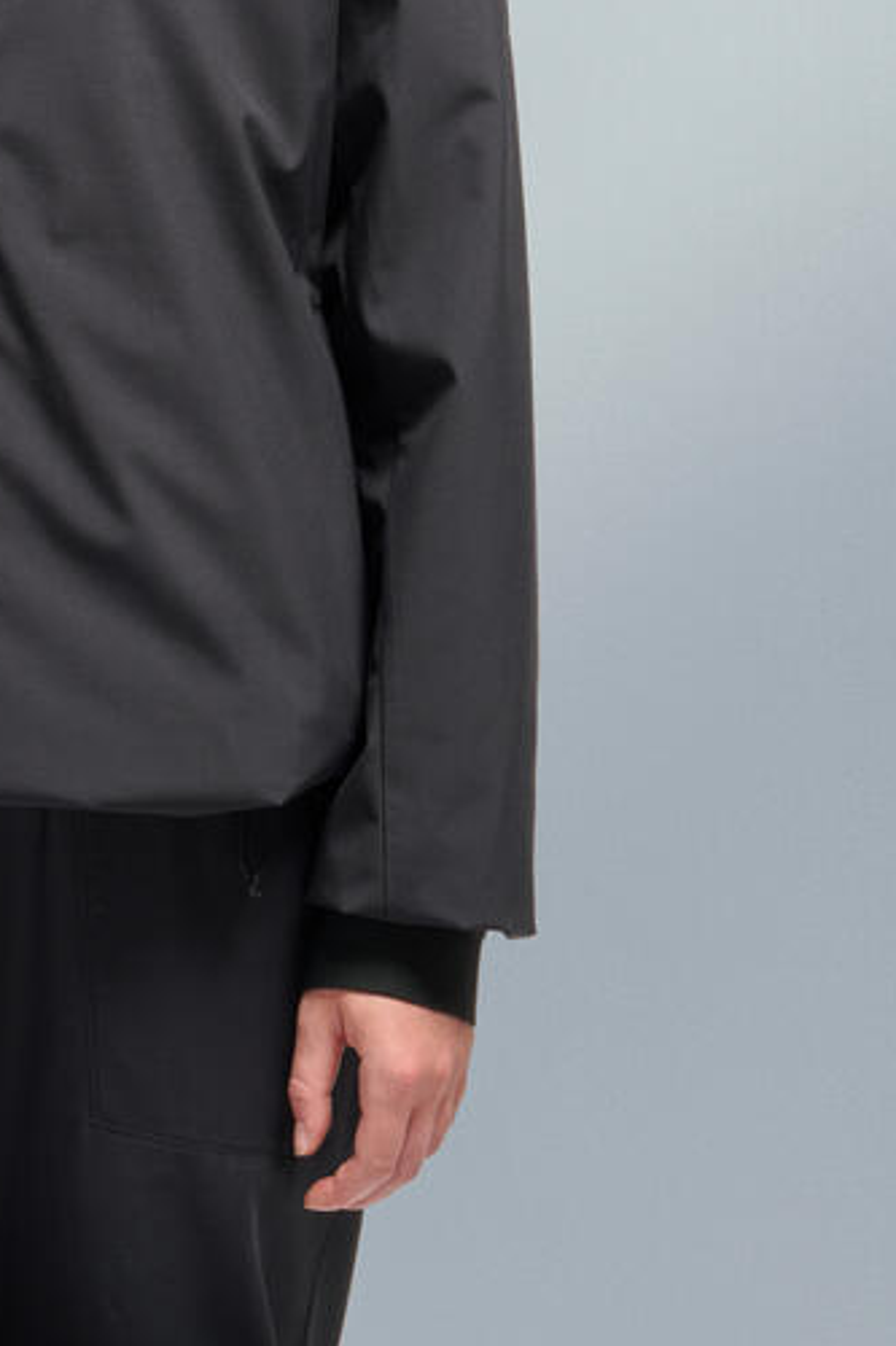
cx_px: -83
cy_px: -116
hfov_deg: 6.7
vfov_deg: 10.0
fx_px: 7621
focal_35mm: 204
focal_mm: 85
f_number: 16
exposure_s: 1/160
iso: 250
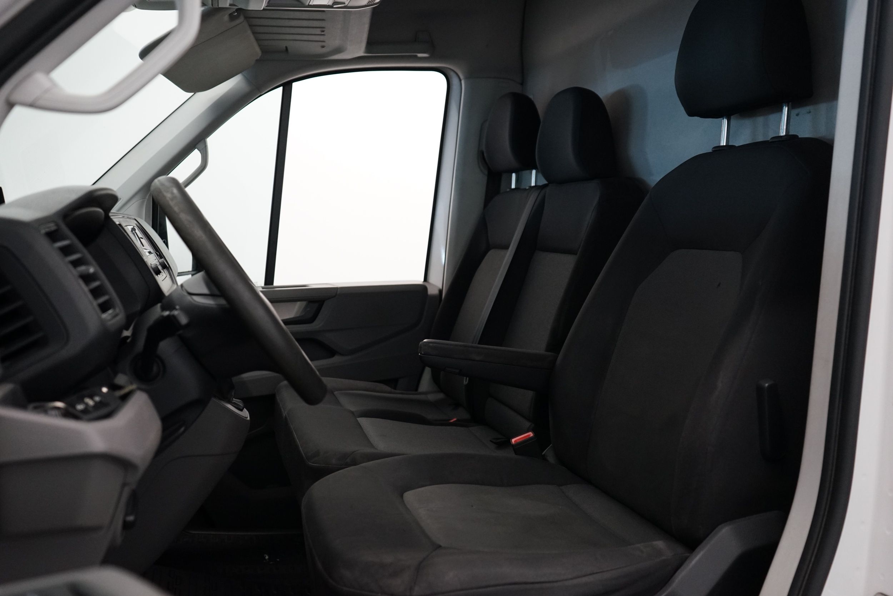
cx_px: 446
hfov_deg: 60.3
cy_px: 298
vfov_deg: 42.3
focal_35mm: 31
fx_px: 769
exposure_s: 1/160
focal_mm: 31
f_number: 4
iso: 2000
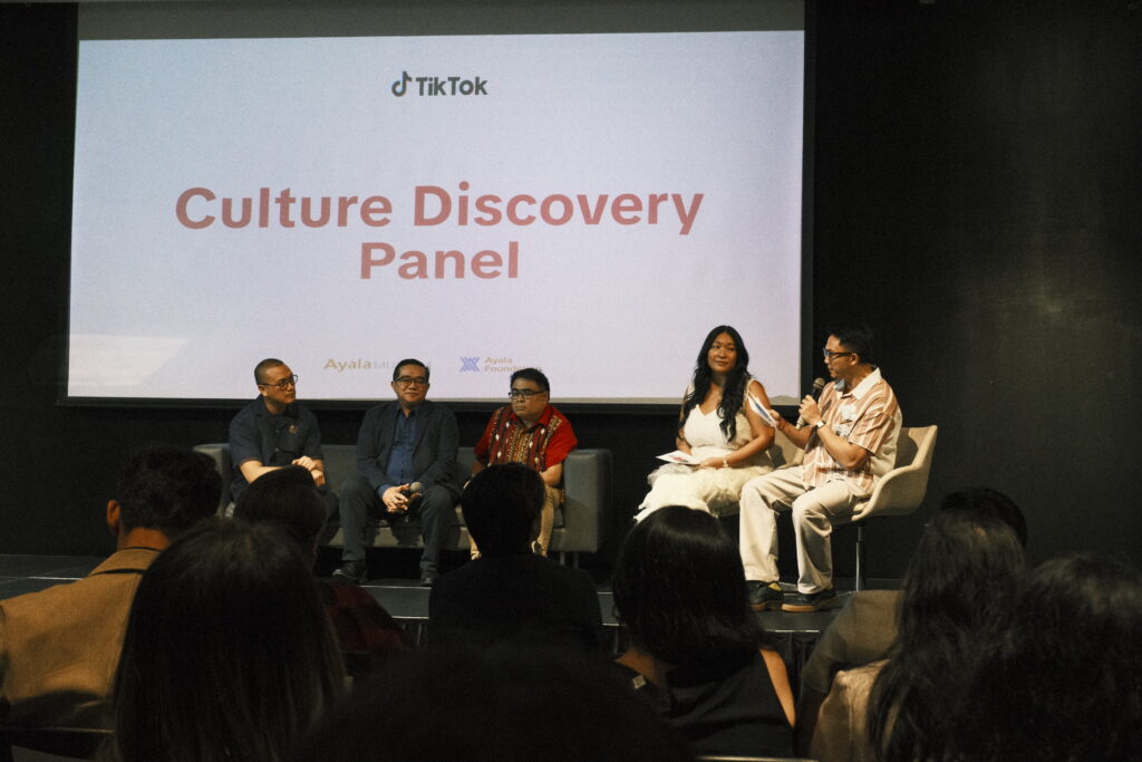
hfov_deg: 39.6
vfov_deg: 27.0
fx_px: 1586
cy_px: 381
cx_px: 571
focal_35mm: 50
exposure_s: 1/180
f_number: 6.3
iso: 8000
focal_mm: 33
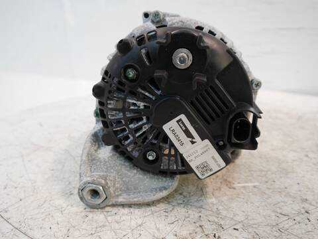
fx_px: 257
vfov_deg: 49.7
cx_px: 159
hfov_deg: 63.4
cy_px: 120
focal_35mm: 28
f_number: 3.5
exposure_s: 1/60
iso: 500
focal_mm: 14
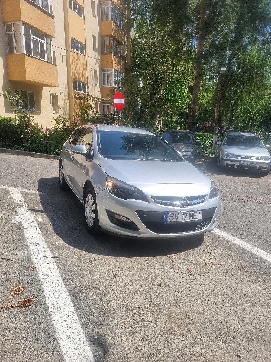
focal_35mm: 26
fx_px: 271
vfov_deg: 67.3
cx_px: 136
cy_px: 181
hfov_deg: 53.1
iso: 50
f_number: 1.8
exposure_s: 1/3333
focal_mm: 5.4
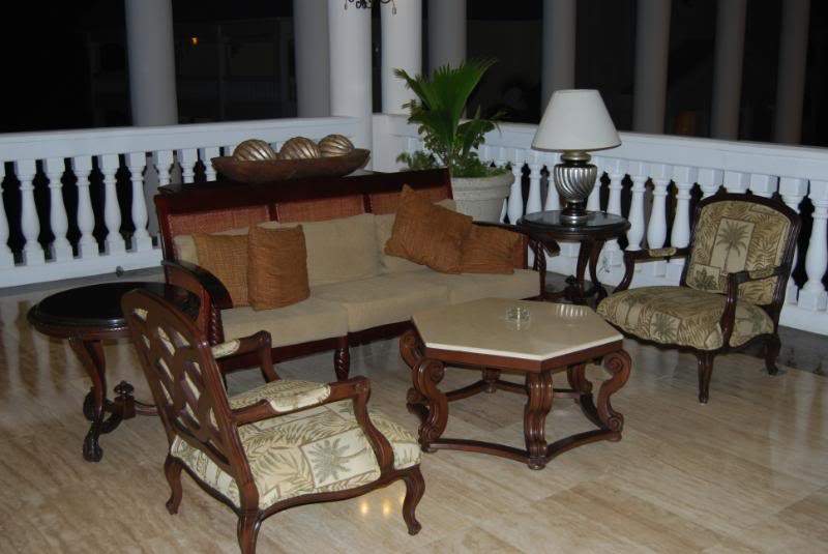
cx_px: 414
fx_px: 967
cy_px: 277
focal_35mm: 42
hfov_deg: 46.4
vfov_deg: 32.0
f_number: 4.2
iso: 220
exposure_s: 1/60
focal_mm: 28
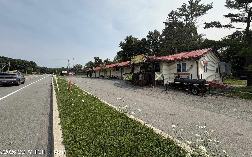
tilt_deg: +5.6
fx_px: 103
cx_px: 127
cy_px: 65
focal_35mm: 15
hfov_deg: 101.5
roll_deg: +1.0
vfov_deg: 74.2
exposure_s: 1/2028
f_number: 2.2
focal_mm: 2.22
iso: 40
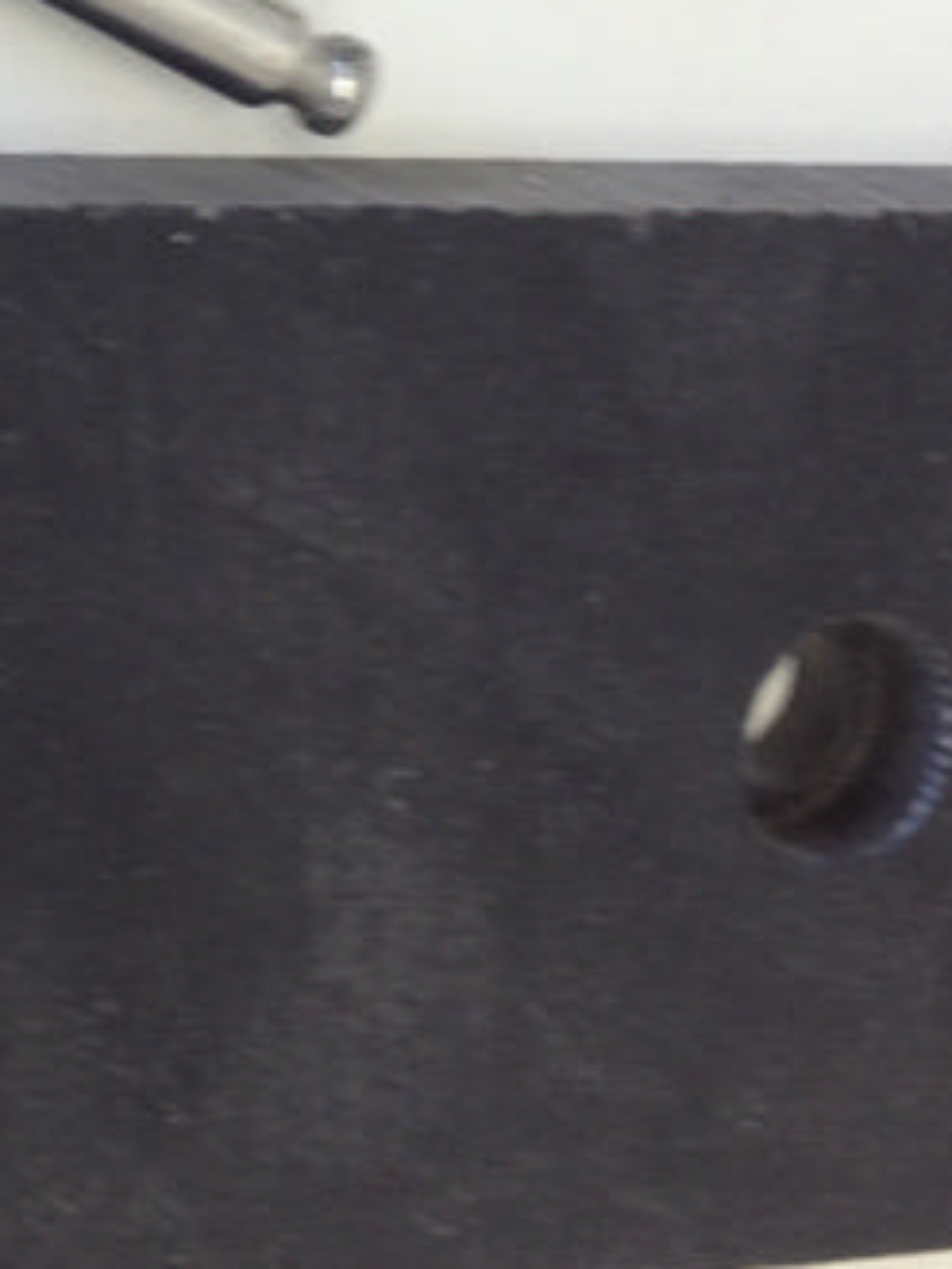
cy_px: -324
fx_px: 4984
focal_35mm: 136
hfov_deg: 10.8
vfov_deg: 14.0
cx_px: -69
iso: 64
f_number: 2.4
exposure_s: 1/30
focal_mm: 4.28
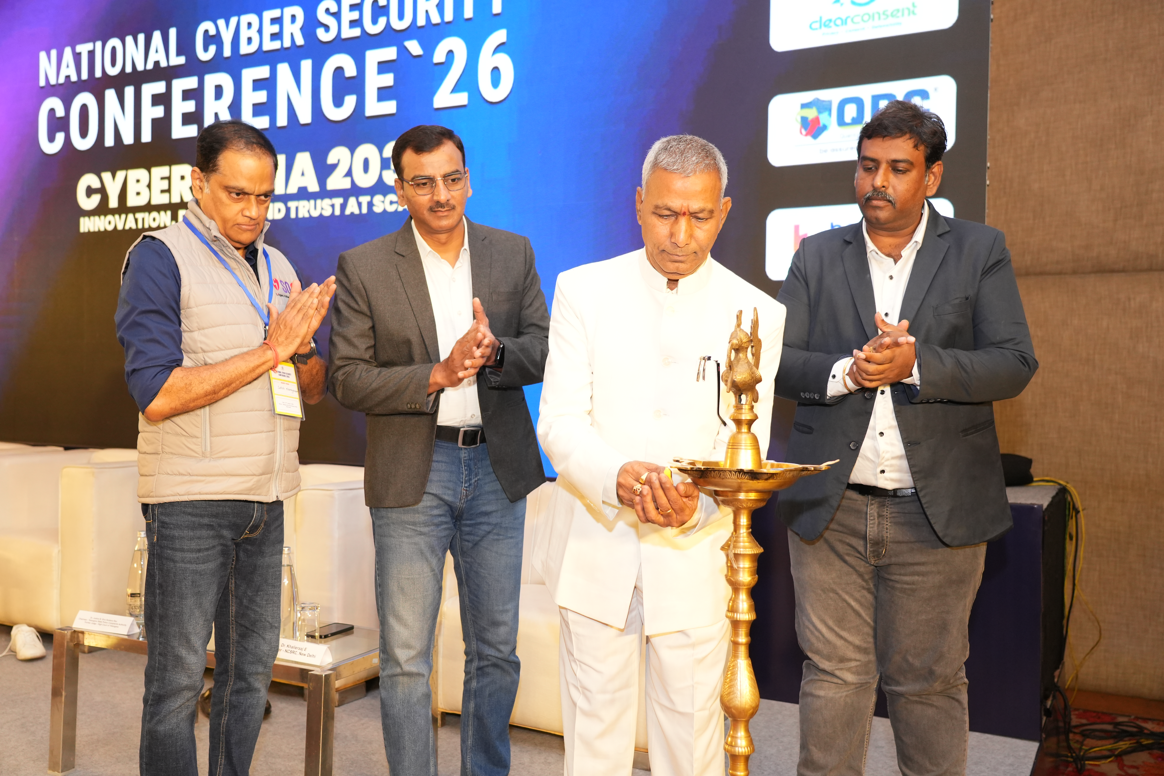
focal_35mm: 32
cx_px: 582
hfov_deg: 58.7
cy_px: 388
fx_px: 1035
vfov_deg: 41.1
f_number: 4
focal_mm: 32
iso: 1600
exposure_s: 1/160
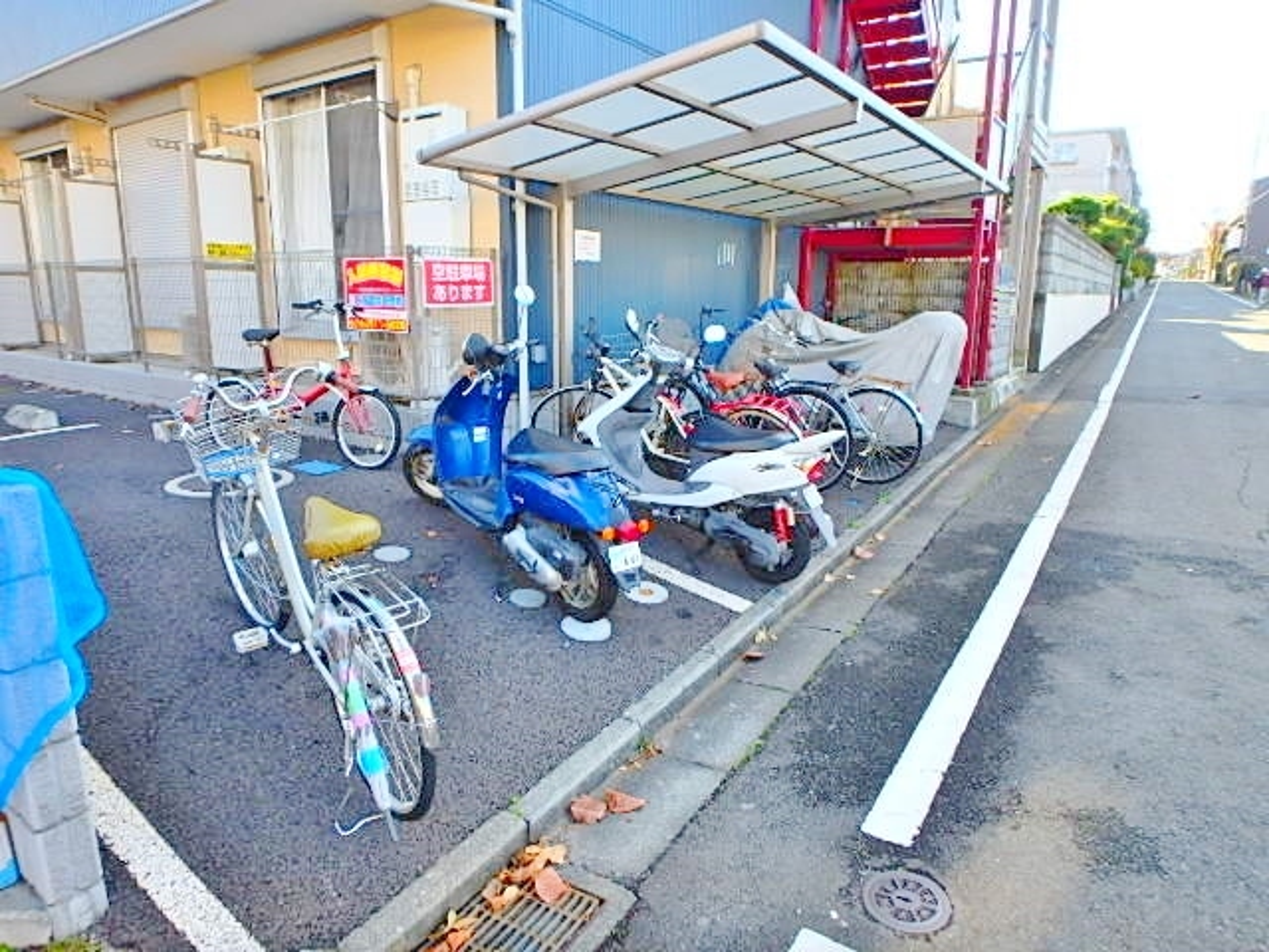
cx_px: 634
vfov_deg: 63.4
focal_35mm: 21
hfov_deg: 79.0
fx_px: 770
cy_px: 476
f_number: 3.5
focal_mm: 3.7
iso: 125
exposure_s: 1/160
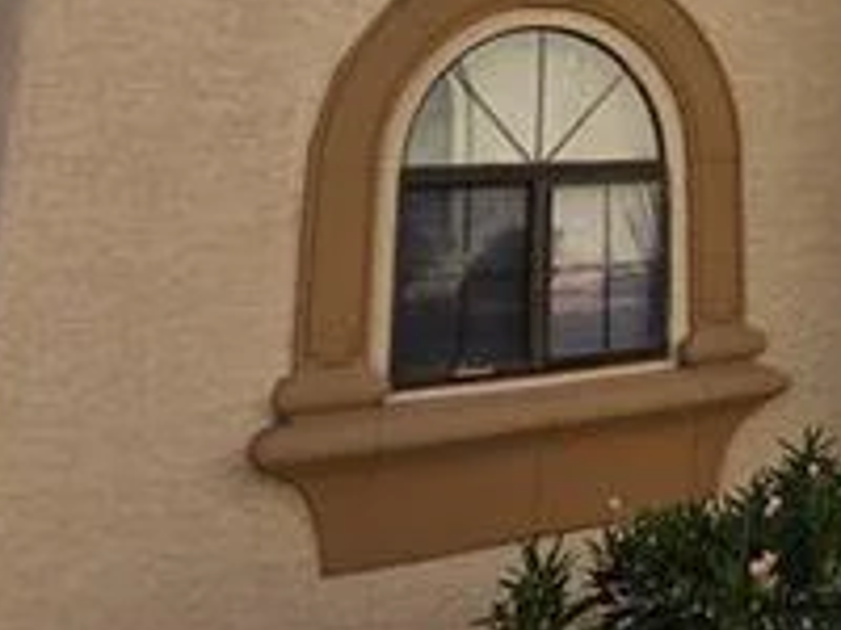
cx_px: 833
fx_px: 1263
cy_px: -206
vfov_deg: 24.3
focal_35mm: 52
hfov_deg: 33.8
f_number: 1.9
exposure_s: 1/1645
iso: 40
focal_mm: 2.2
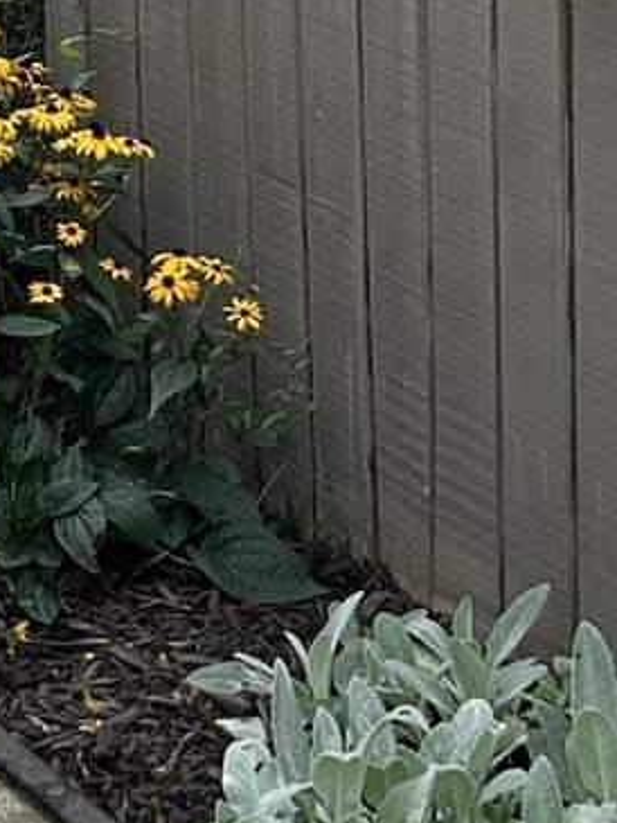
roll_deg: +0.1
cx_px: 187
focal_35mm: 164
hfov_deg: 9.0
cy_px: 266
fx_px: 3895
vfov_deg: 12.0
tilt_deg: -11.6
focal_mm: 5.7
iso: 50
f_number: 1.5
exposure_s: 1/1295
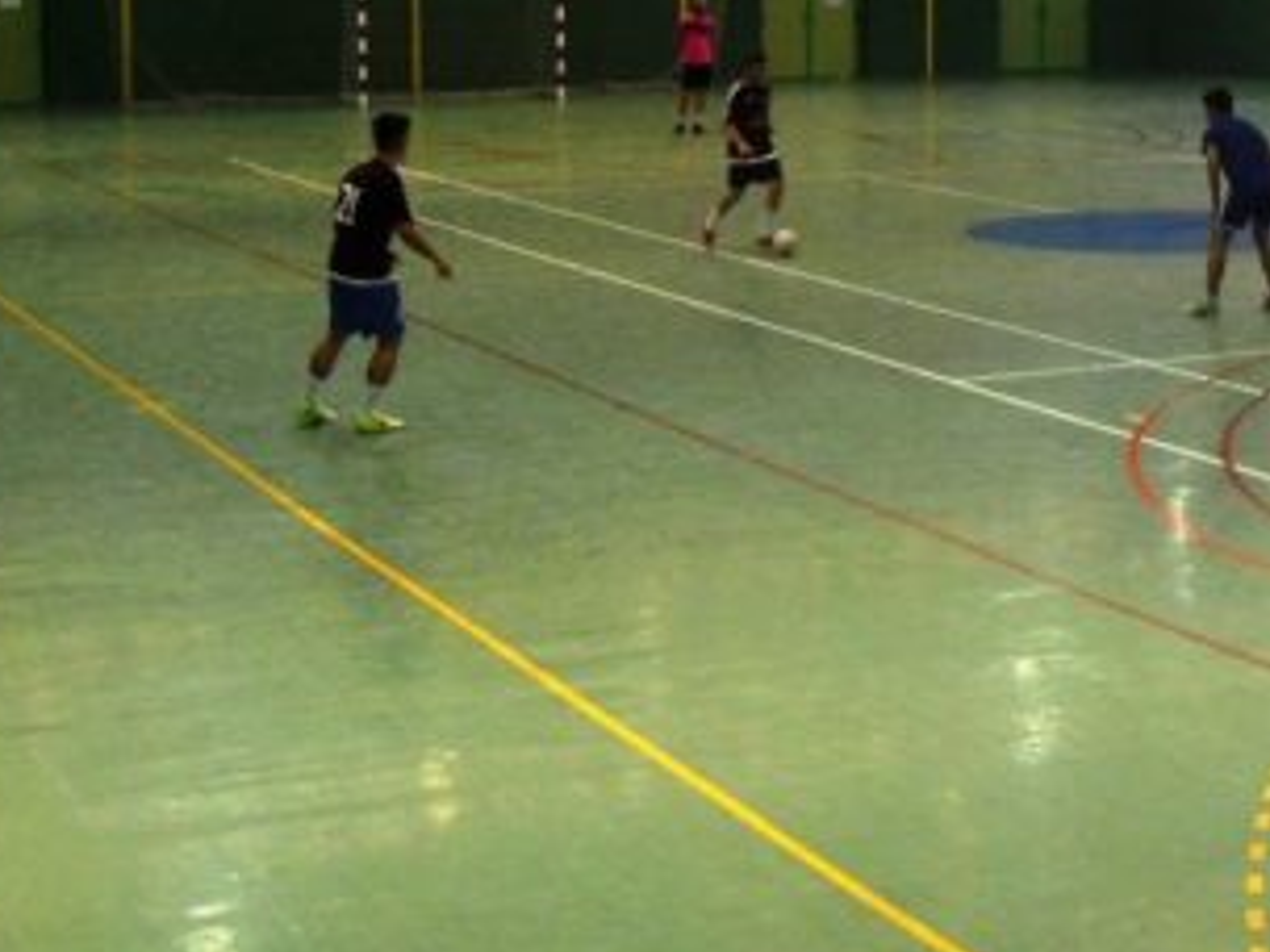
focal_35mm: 76
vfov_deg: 19.0
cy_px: 71
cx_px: 1174
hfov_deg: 24.8
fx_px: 2788
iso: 120
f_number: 2.8
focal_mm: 6.3
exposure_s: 1/45
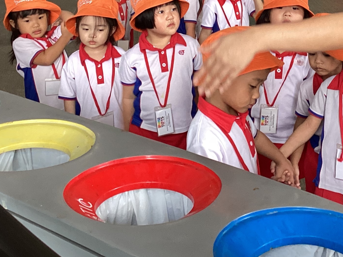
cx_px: 256
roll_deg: -0.6
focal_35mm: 72
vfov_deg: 20.0
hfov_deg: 26.7
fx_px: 713
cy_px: 16
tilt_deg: -11.8
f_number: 2.4
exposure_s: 1/50
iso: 80
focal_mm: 3.3
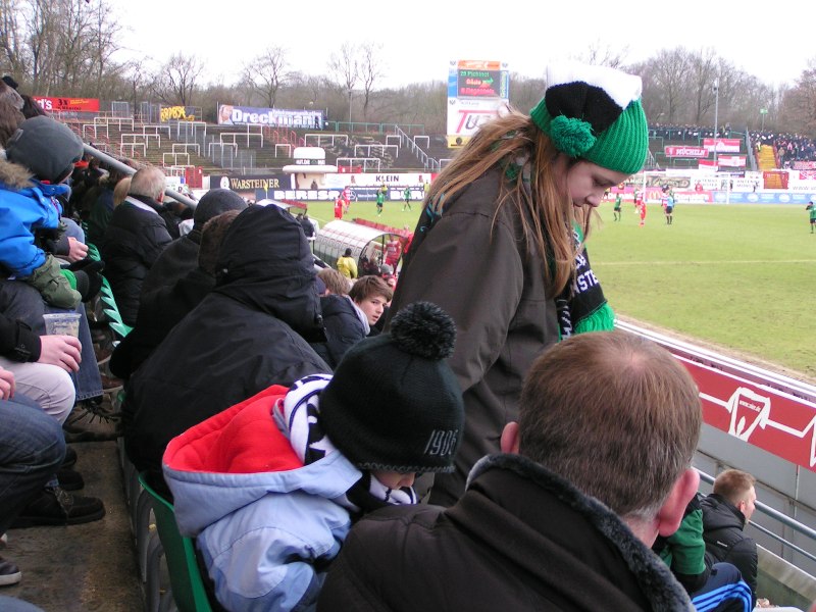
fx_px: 1273
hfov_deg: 35.5
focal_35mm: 54
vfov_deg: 27.0
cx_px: 408
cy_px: 306
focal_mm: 8.3
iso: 80
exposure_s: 1/80
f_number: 3.2
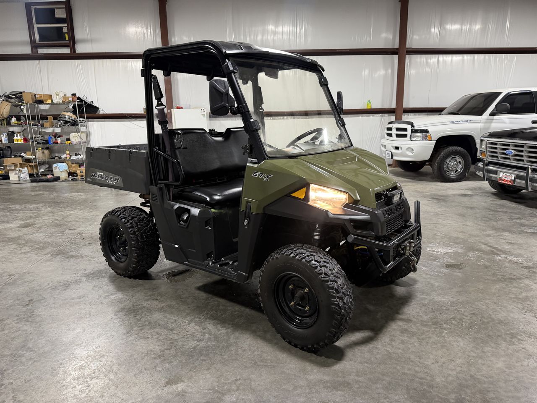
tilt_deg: -12.2
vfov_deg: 56.8
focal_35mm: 24
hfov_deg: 71.6
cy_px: 202
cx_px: 268
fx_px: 372
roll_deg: +2.9
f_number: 1.78
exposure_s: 1/60
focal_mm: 6.76
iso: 250
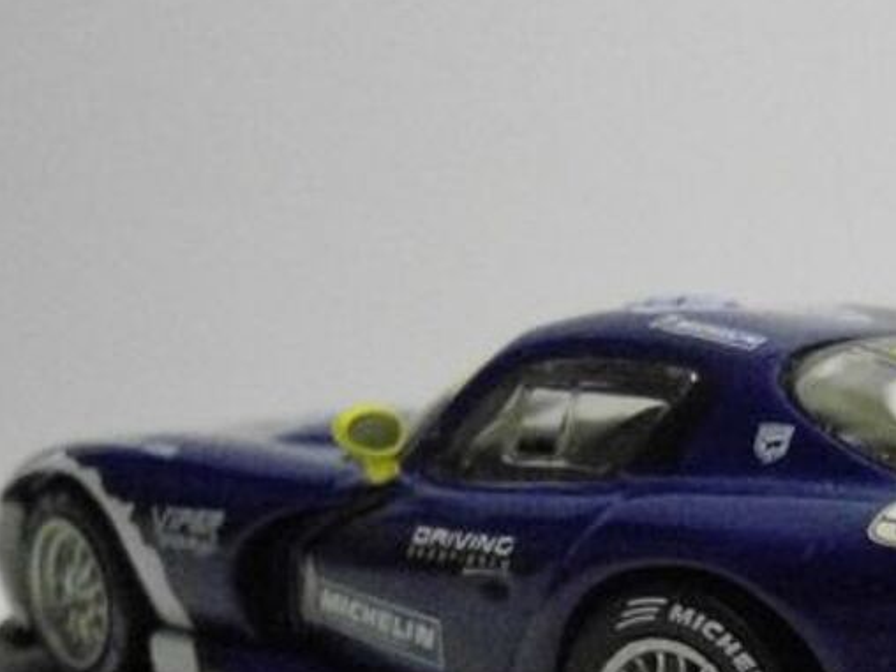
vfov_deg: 23.3
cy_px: 623
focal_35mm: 61
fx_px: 1579
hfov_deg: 30.5
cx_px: 783
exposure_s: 1/125
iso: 1600
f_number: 3
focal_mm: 5.6
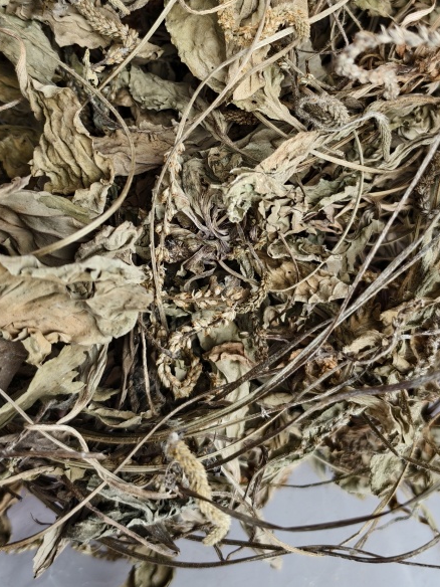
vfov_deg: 43.9
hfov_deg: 34.3
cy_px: 176
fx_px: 712
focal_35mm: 42
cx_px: 252
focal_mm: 5.6
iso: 72
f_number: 1.57
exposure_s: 1/107
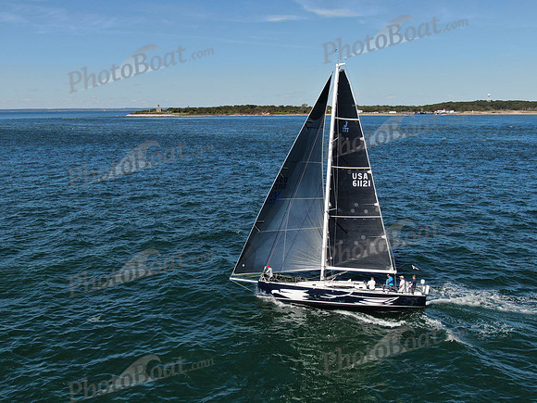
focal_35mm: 33
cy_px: 202
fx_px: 512
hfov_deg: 55.4
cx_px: 268
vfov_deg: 42.9
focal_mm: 5.69
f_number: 3.2
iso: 100
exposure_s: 1/1600
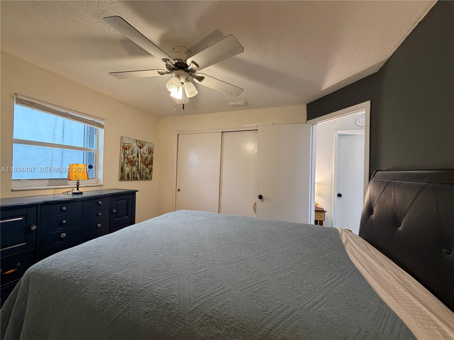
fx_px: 184
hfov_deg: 102.1
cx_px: 227
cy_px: 170
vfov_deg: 85.7
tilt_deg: +0.1
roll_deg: -1.1
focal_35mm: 14
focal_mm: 2.22
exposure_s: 1/60
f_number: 2.2
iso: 400
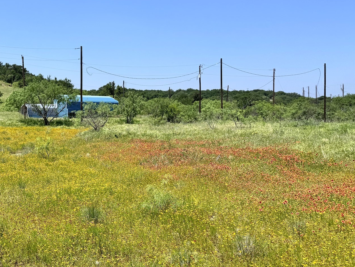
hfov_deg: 46.3
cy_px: 141
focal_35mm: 39
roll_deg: -1.1
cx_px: 92
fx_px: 400
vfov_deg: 36.8
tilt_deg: -5.0
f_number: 1.78
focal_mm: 6.76
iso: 80
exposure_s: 1/4950
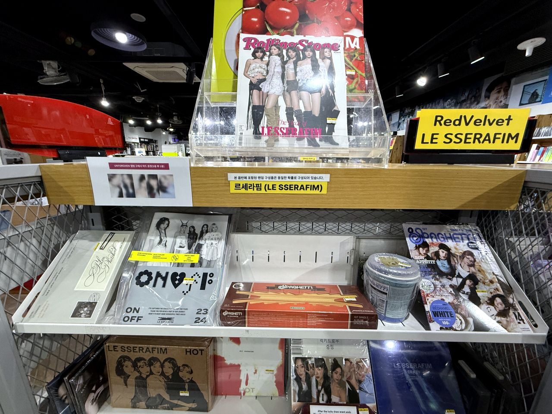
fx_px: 223
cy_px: 207
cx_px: 276
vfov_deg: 85.7
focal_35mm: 14
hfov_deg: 102.1
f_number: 2.2
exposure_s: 1/120
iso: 320
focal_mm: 2.22
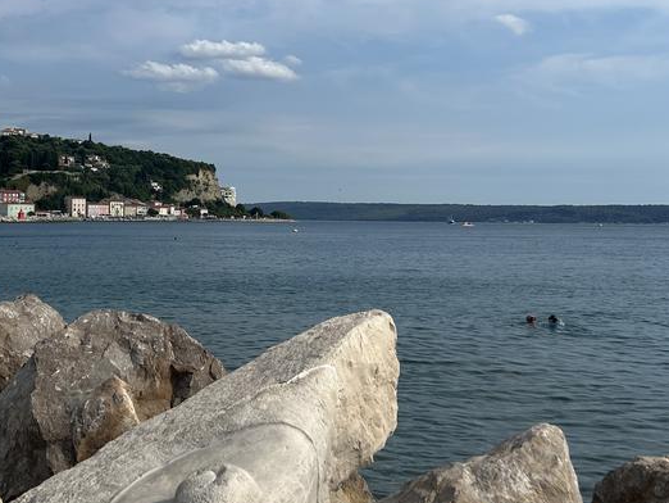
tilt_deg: +4.1
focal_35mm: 51
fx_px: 986
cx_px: 153
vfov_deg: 28.2
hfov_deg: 36.4
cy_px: 132
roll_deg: -0.3
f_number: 1.5
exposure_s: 1/6211
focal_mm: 5.7
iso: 50
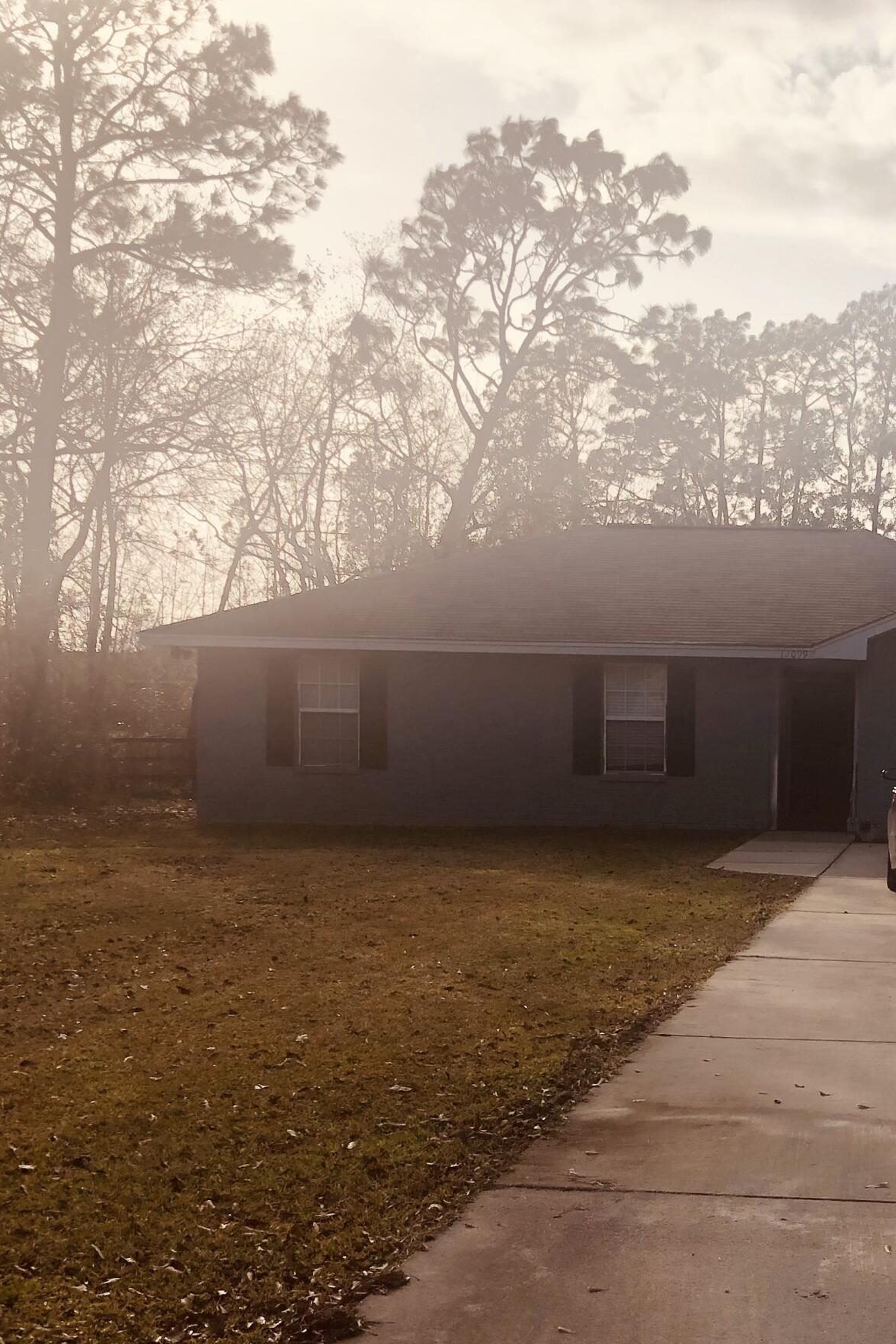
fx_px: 1866
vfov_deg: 39.4
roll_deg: -1.8
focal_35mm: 50
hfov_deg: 25.9
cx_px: 856
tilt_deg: -3.8
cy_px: 815
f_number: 1.8
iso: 20
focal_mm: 3.99
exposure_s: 1/2114
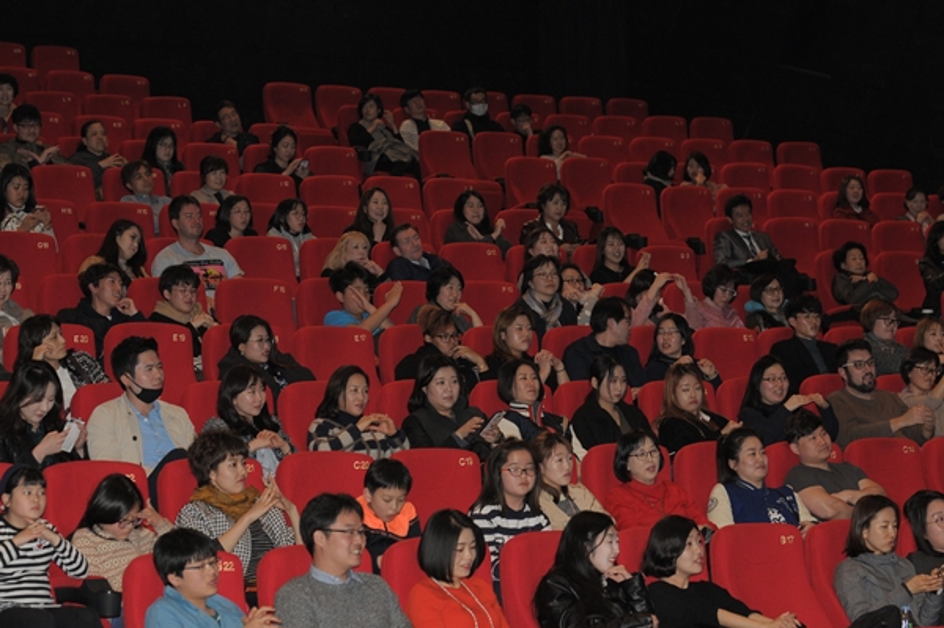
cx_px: 472
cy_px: 314
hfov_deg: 19.5
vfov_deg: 13.0
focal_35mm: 105
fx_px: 2751
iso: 640
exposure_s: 1/125
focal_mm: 70
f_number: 4
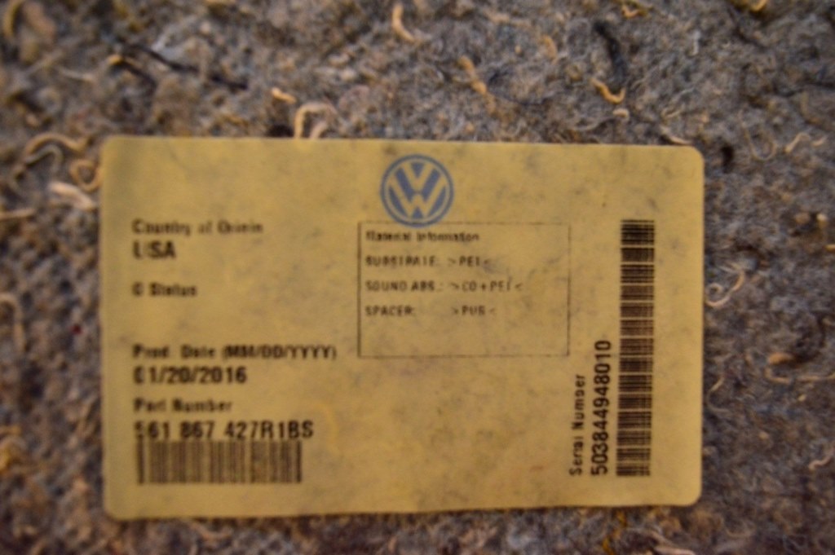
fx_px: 800
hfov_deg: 55.1
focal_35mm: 34
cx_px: 418
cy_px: 278
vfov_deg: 38.3
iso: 1600
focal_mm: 23
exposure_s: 1/500
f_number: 4
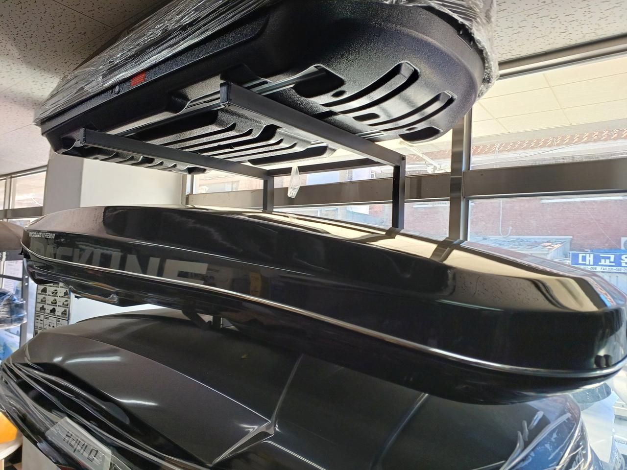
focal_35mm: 23
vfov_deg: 58.9
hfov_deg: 73.9
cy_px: 235
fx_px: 417
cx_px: 314
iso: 32
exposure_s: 1/50
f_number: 1.8
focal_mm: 5.06
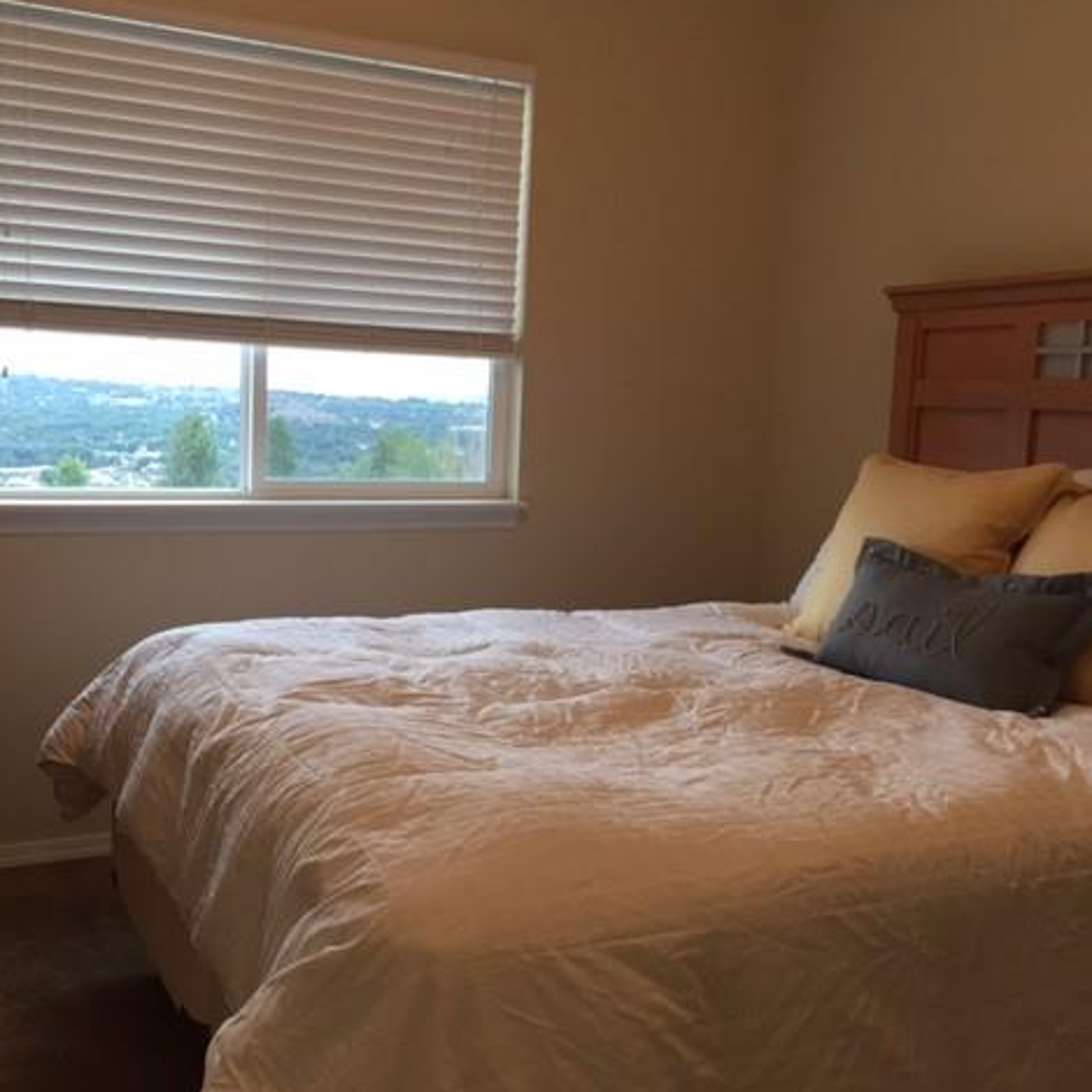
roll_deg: -3.1
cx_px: 426
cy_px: 543
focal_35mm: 35
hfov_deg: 46.9
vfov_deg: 47.2
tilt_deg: -7.6
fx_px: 1249
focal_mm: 4.15
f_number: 2.2
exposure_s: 1/30
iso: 32
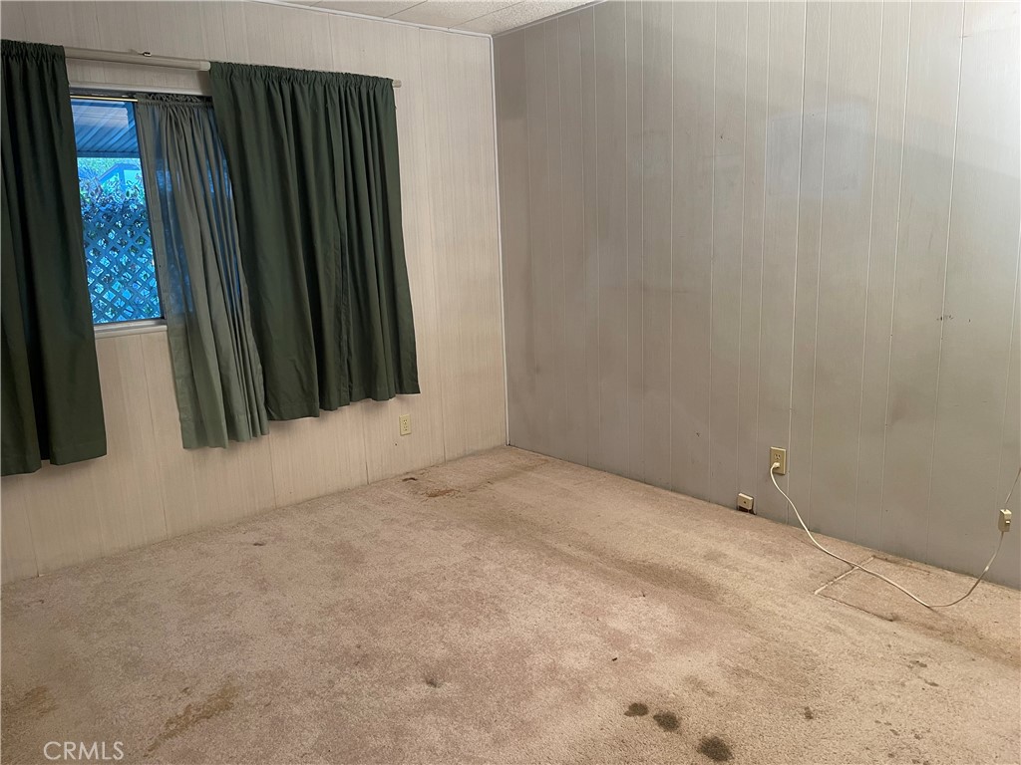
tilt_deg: -11.3
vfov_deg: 53.1
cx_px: 510
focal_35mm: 26
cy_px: 382
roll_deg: +3.1
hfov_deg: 67.3
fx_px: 767
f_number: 1.6
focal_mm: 4.2
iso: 100
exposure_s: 1/60
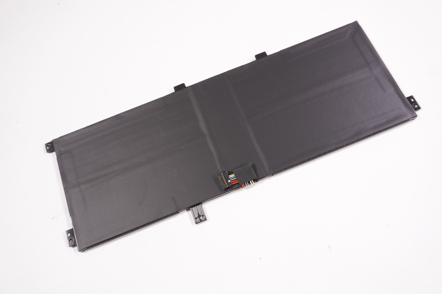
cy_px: 147
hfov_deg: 57.3
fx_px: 405
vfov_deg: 39.9
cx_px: 221
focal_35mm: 33
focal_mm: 22
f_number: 5.6
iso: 640
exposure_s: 1/160
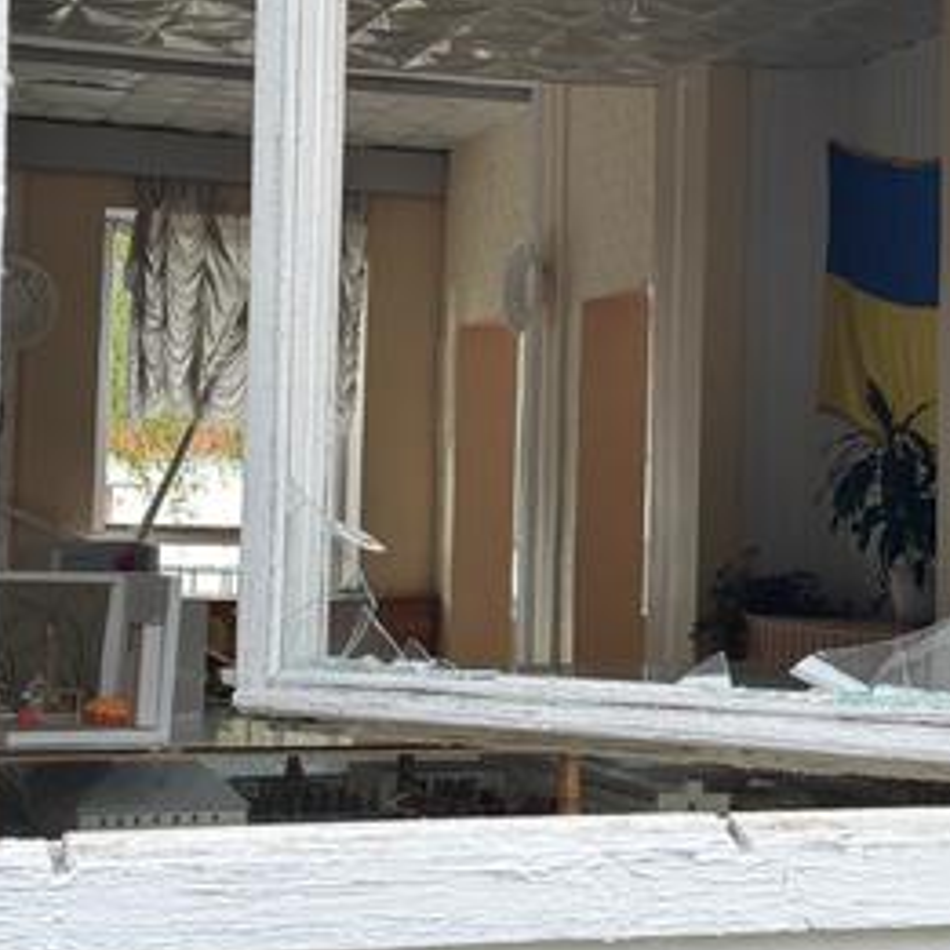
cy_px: 346
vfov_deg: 22.1
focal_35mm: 78
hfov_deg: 22.1
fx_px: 2422
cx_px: 601
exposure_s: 1/60
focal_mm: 6.76
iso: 100
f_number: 1.78
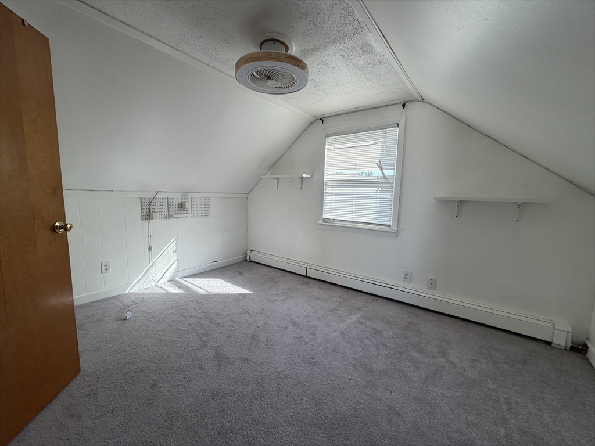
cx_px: 298
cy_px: 223
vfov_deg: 85.7
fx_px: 241
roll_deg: -1.7
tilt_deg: -7.2
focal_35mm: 14
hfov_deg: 102.1
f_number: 2.2
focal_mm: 2.22
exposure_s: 1/121
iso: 100
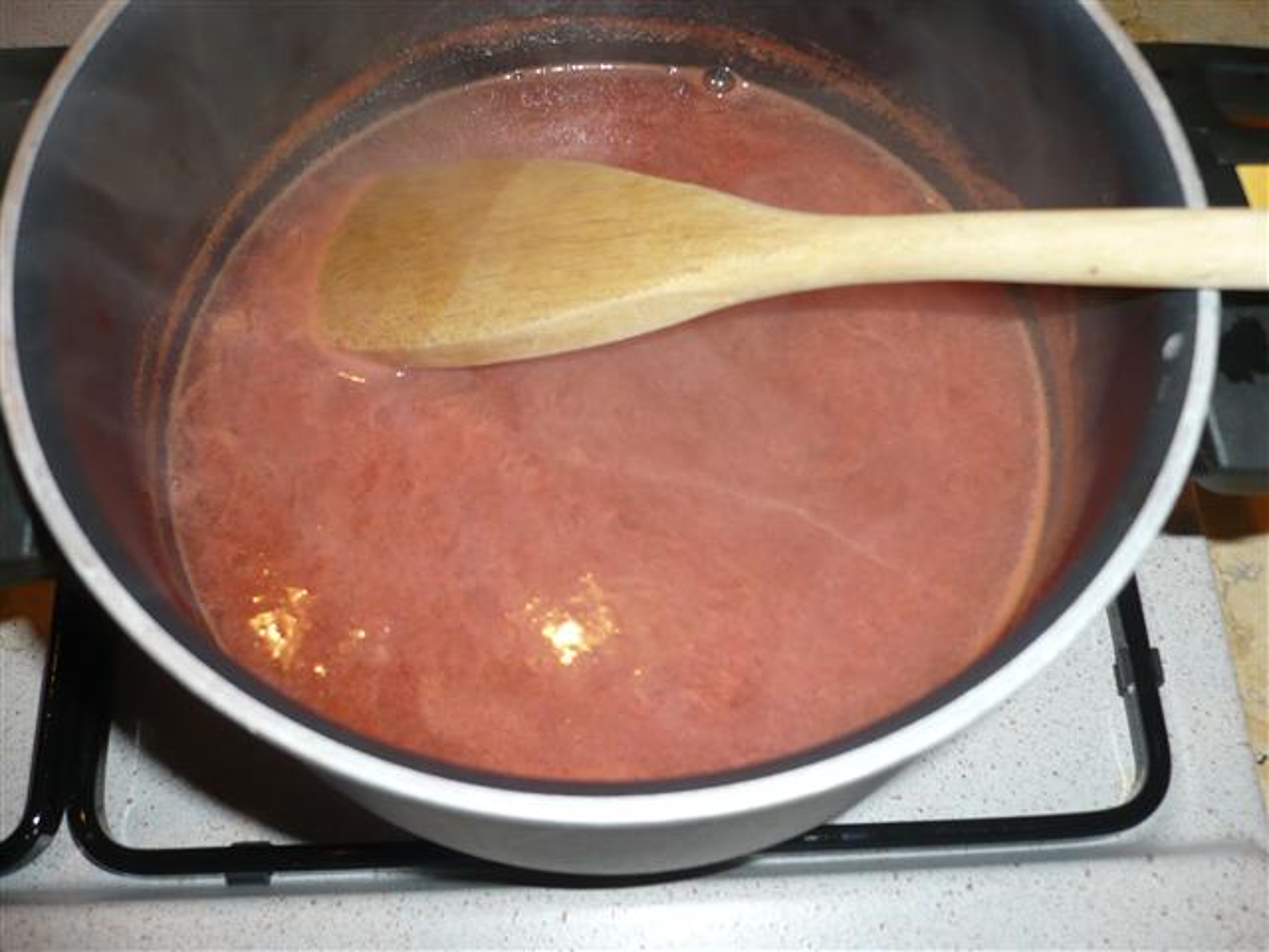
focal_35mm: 35
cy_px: 476
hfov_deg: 52.6
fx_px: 1283
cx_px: 634
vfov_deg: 40.7
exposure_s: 1/30
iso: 100
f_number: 2.8
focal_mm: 5.8
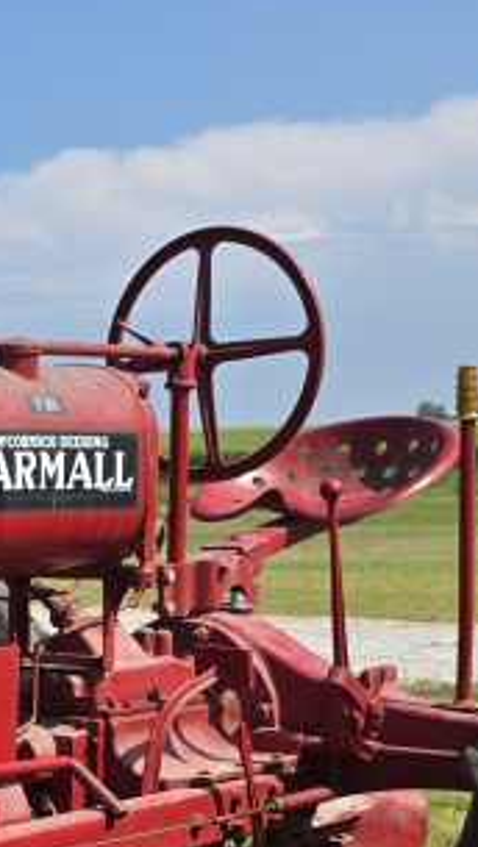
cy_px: 855
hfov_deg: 13.9
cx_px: -147
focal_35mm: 84
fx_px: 1889
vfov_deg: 24.1
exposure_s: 1/5447
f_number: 1.7
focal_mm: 6.3
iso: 80
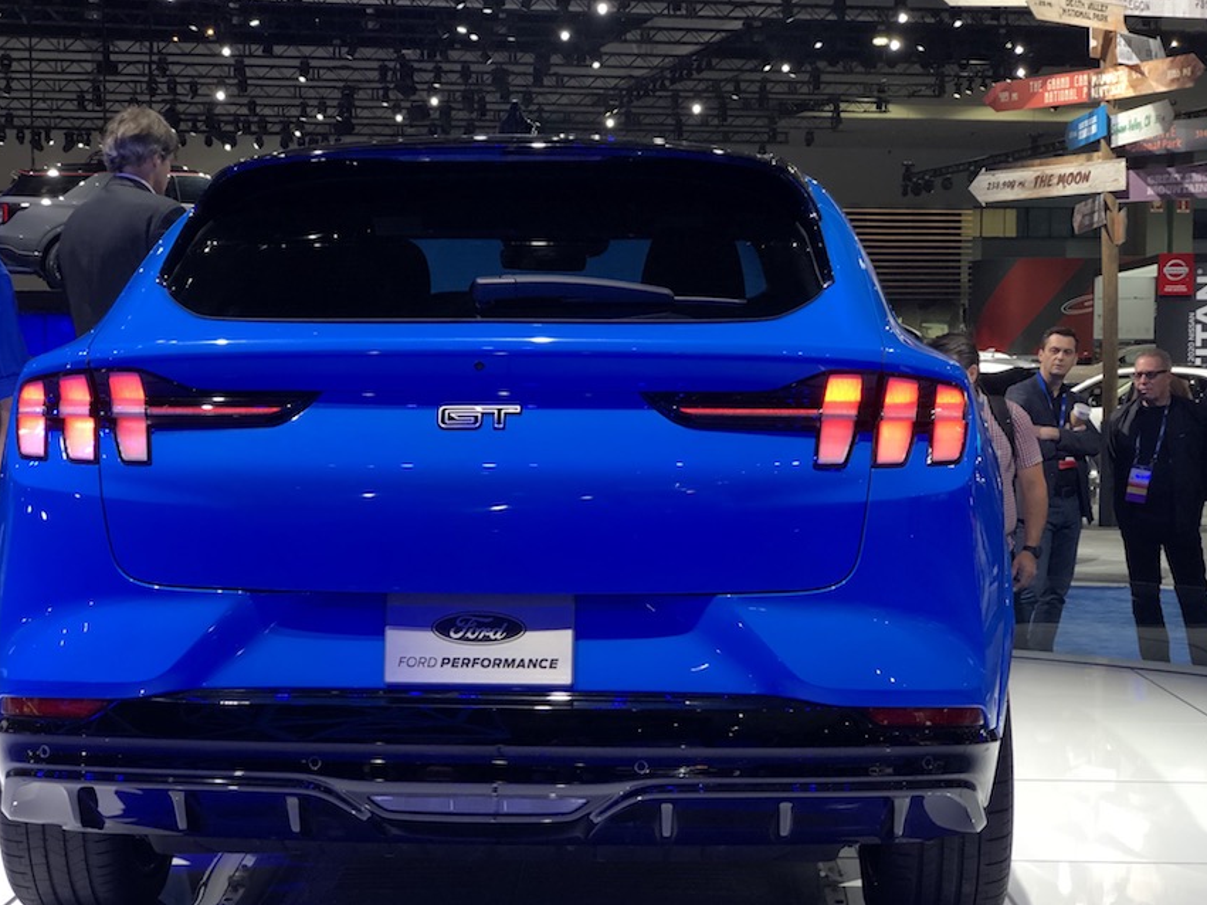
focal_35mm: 67
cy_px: 506
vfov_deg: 21.9
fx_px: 2336
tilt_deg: -4.1
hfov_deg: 28.9
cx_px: 523
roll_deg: +0.2
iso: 125
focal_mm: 6.6
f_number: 2.8
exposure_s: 1/120
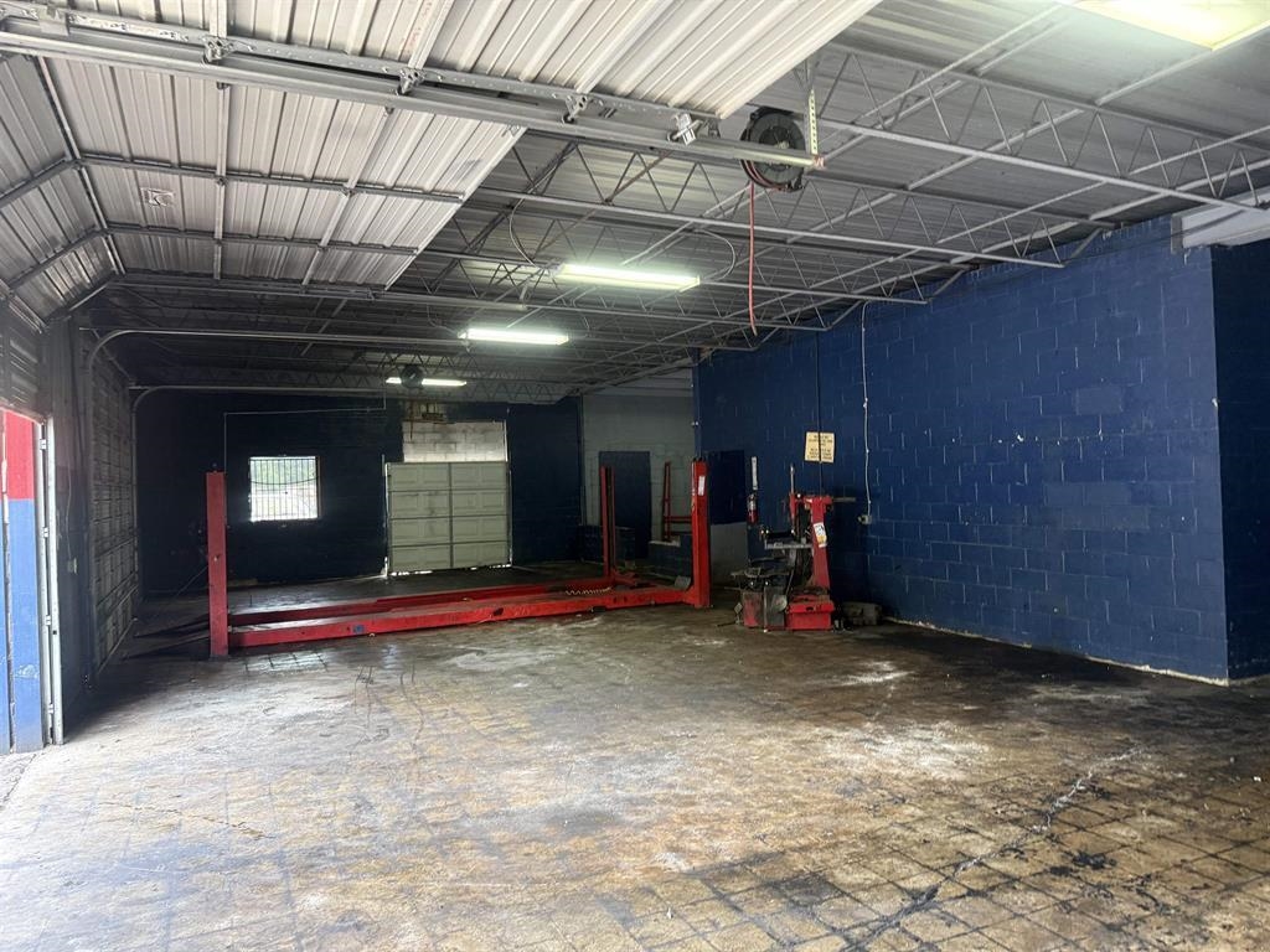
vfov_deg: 56.8
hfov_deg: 71.6
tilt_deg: +4.4
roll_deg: +1.4
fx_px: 881
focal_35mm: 24
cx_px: 635
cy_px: 476
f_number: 1.78
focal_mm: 6.76
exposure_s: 1/60
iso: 320
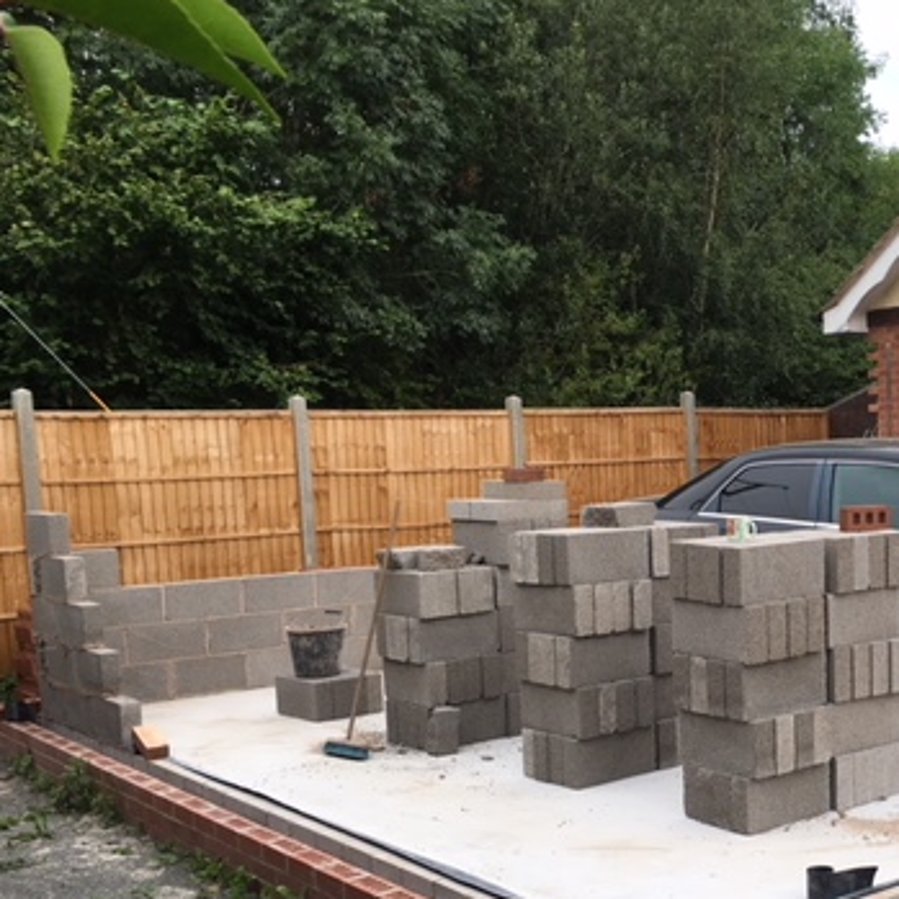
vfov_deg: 35.7
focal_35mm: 47
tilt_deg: -5.2
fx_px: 1381
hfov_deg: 34.0
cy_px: 595
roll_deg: +1.2
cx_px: 817
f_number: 2.2
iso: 25
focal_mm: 4.15
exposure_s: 1/111
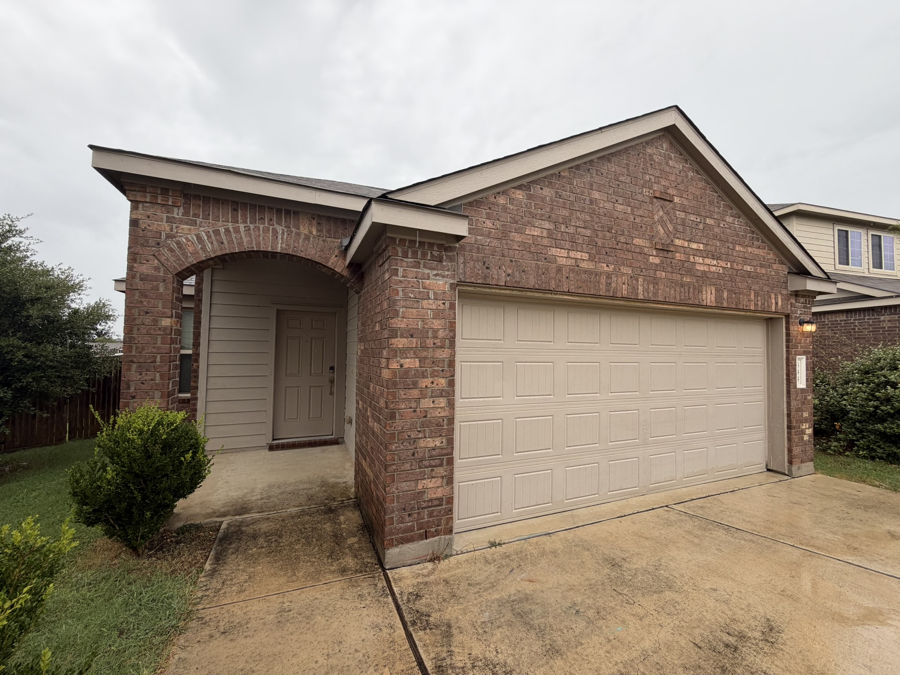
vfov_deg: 85.7
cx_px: 450
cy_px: 338
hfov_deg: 102.1
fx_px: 364
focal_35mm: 14
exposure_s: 1/282
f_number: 2.2
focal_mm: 2.22
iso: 50
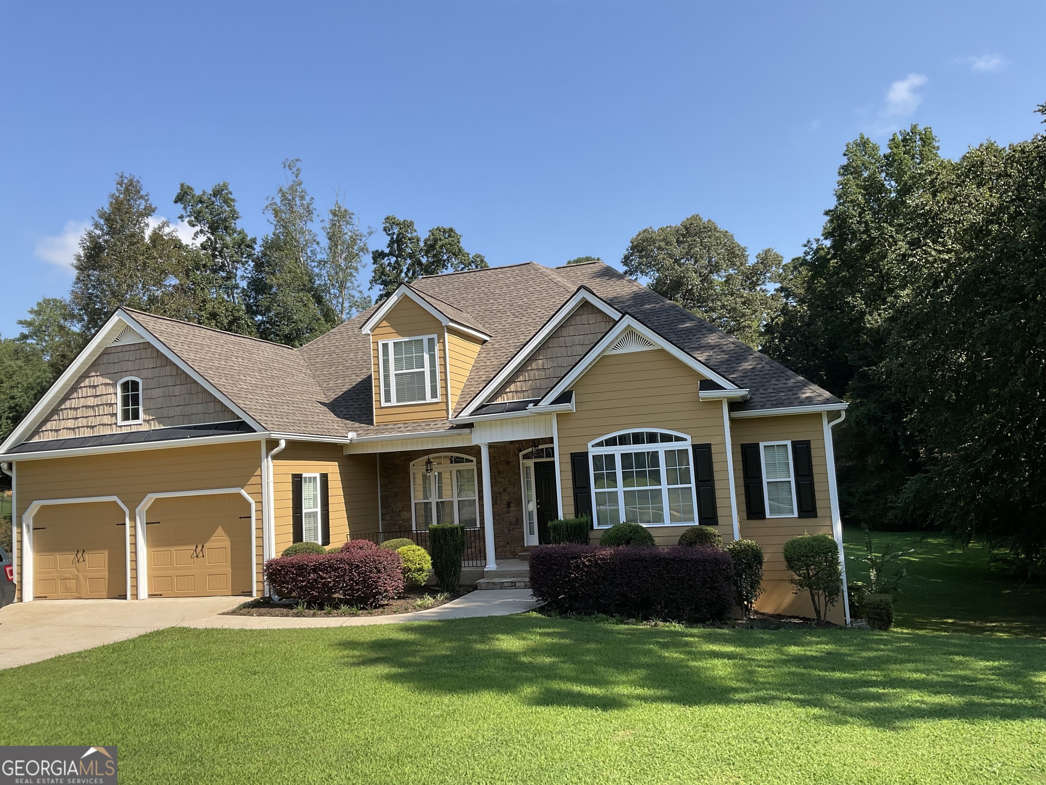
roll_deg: +3.7
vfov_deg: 48.2
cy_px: 392
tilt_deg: +4.9
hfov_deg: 61.7
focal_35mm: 29
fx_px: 876
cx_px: 523
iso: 16
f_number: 1.8
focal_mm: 3
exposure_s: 1/1168
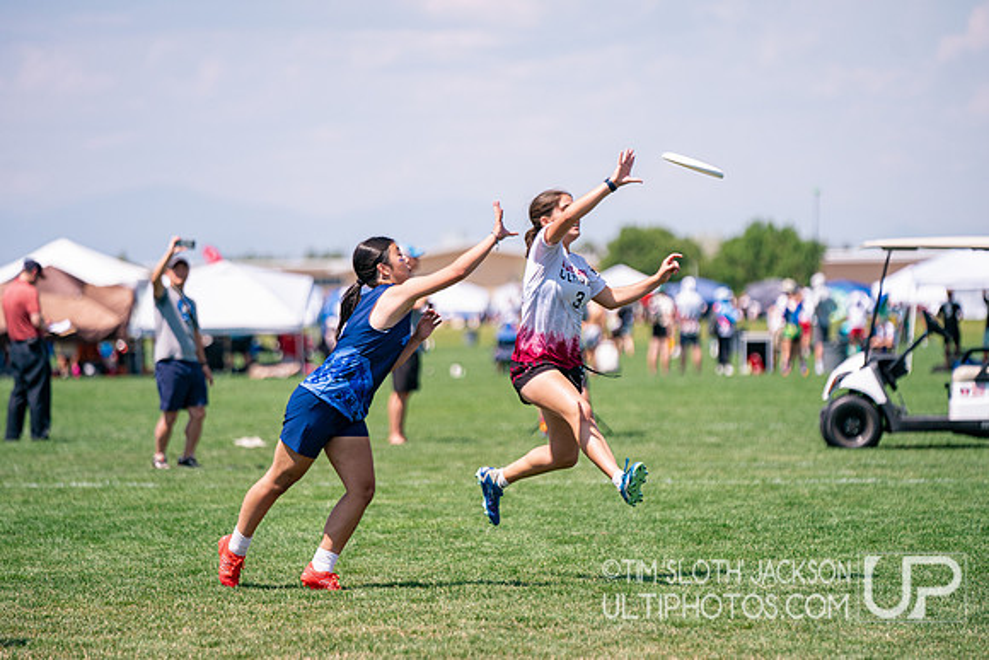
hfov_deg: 10.3
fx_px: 5495
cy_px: 330
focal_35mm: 200
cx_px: 494
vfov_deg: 6.9
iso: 320
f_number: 3.2
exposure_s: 1/5000
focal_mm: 200
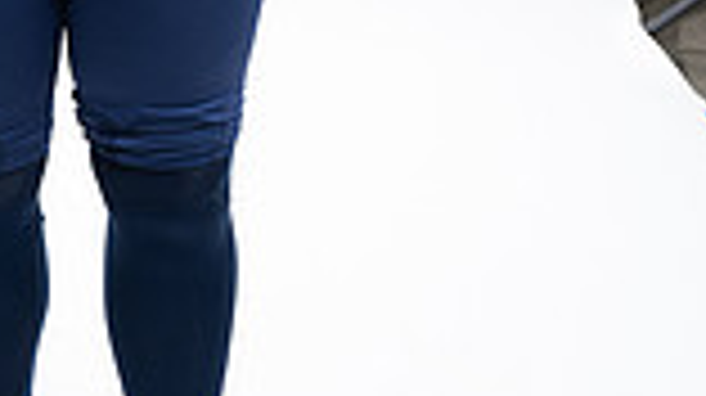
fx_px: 1964
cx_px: 76
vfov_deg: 10.2
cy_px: -504
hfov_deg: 20.0
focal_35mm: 105
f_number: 5.6
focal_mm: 35
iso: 200
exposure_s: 1/250
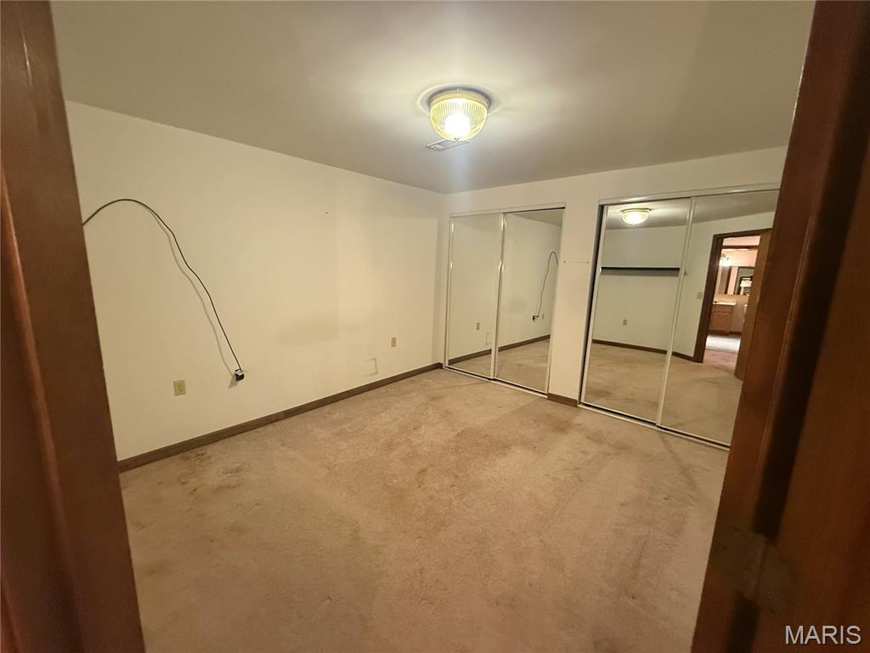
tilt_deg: -11.7
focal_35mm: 14
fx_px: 352
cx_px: 435
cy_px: 326
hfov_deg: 102.1
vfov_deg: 85.7
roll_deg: -0.7
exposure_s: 1/60
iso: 640
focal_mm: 2.22
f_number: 2.2
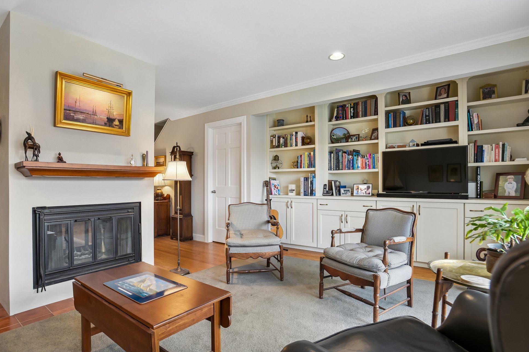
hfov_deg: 89.9
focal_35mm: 18
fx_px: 264
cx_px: 252
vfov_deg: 67.3
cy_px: 186
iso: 400
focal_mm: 17
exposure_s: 1/10
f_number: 11
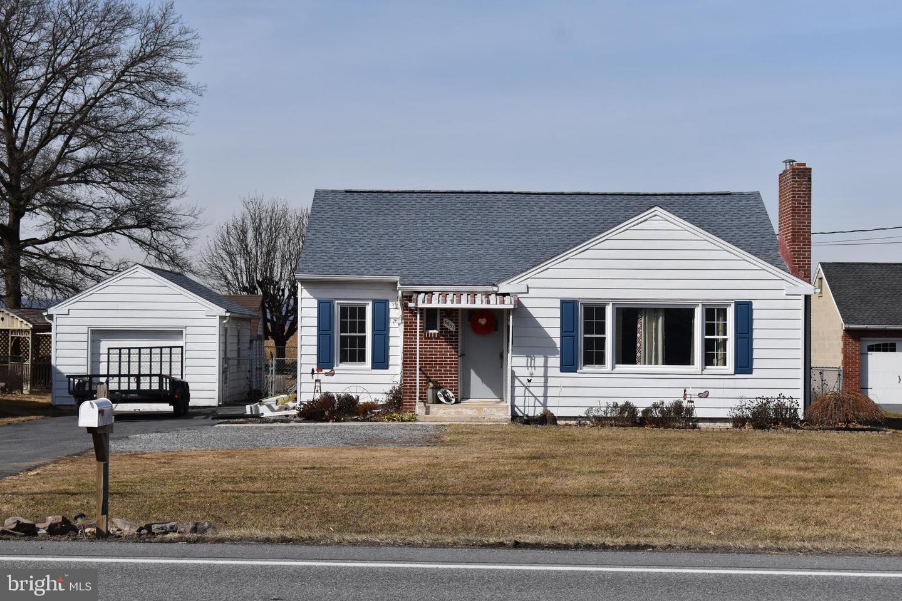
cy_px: 300
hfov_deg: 28.1
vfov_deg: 18.9
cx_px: 451
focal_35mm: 72
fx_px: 1804
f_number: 8
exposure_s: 1/2000
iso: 320
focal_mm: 48
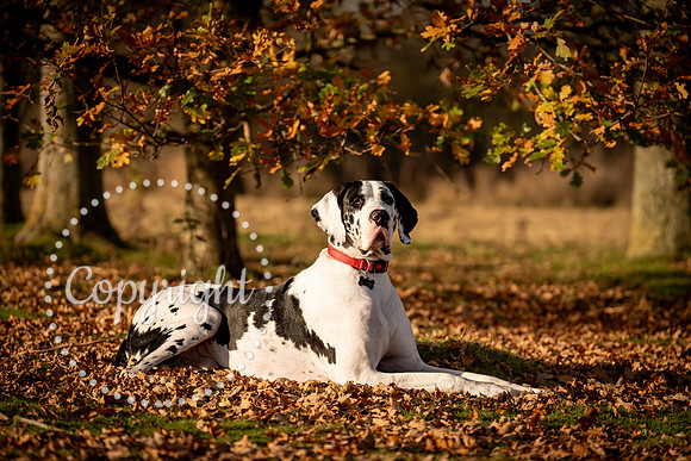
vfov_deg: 10.6
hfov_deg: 15.9
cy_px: 230
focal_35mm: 129
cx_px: 346
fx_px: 2477
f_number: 2.8
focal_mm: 129
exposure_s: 1/3200
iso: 200
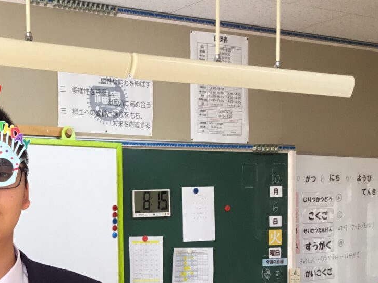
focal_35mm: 77
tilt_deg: -2.4
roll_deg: +0.5
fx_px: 841
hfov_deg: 24.1
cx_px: -11
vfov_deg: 18.5
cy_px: 306
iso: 25
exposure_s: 1/50
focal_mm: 3.3
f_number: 2.4
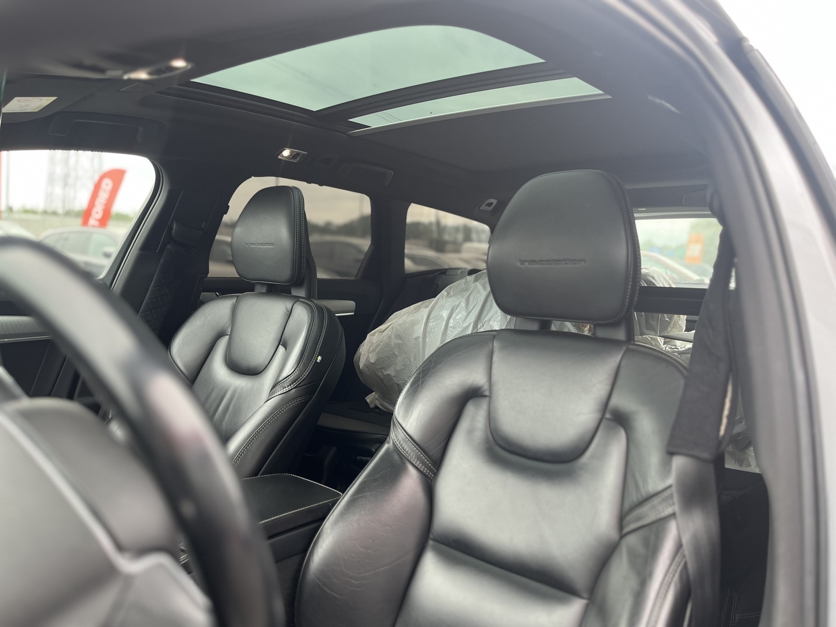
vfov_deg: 53.1
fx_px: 628
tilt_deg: -5.8
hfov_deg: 67.3
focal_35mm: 26
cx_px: 418
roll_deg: -4.0
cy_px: 314
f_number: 1.6
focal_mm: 5.1
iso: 80
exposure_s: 1/121
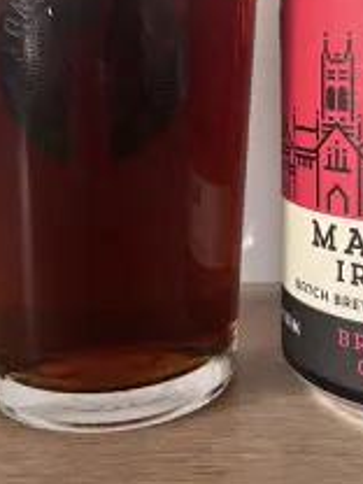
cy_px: 58
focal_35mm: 50
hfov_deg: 28.8
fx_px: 699
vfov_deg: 36.1
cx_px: 263
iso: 125
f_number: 1.6
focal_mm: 5.1
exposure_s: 1/60
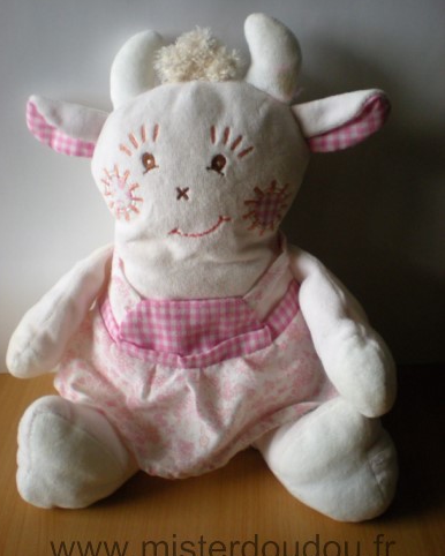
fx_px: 658
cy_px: 271
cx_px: 221
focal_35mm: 40
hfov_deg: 37.4
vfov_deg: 45.8
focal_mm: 6.3
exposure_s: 1/30
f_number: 3.1
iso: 200
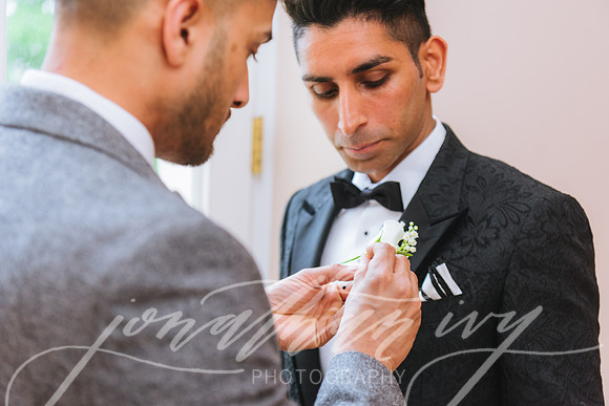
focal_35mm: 62
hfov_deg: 32.4
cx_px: 304
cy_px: 203
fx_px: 1049
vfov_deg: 21.9
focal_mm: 62
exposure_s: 1/250
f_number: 3.5
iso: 1000
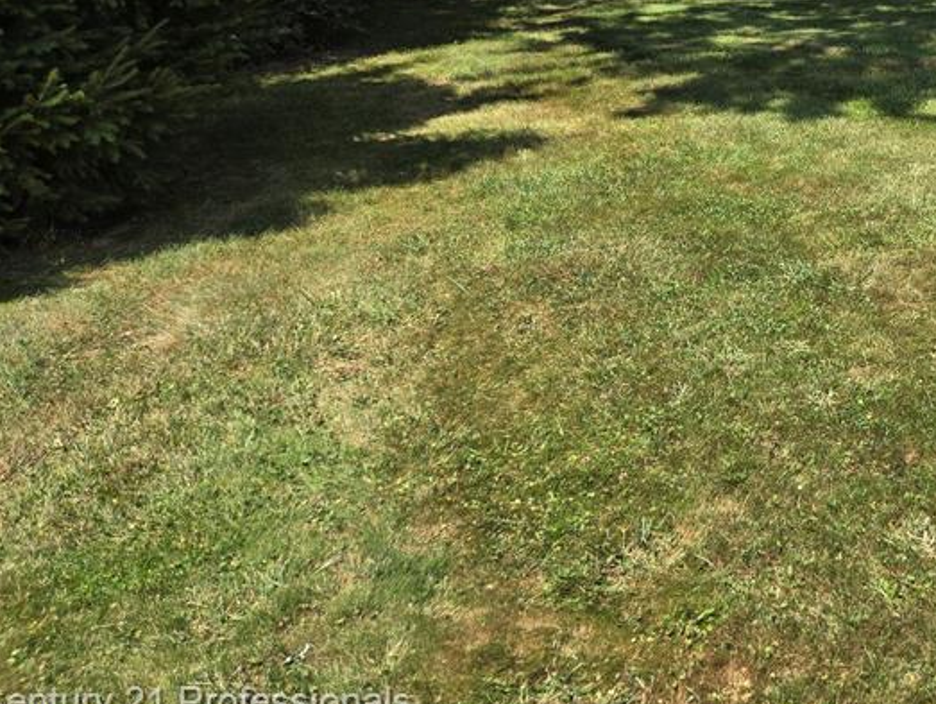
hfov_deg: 38.4
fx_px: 1218
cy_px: 43
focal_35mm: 45
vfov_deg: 30.5
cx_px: 886
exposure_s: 1/922
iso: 25
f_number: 1.8
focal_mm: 5.4
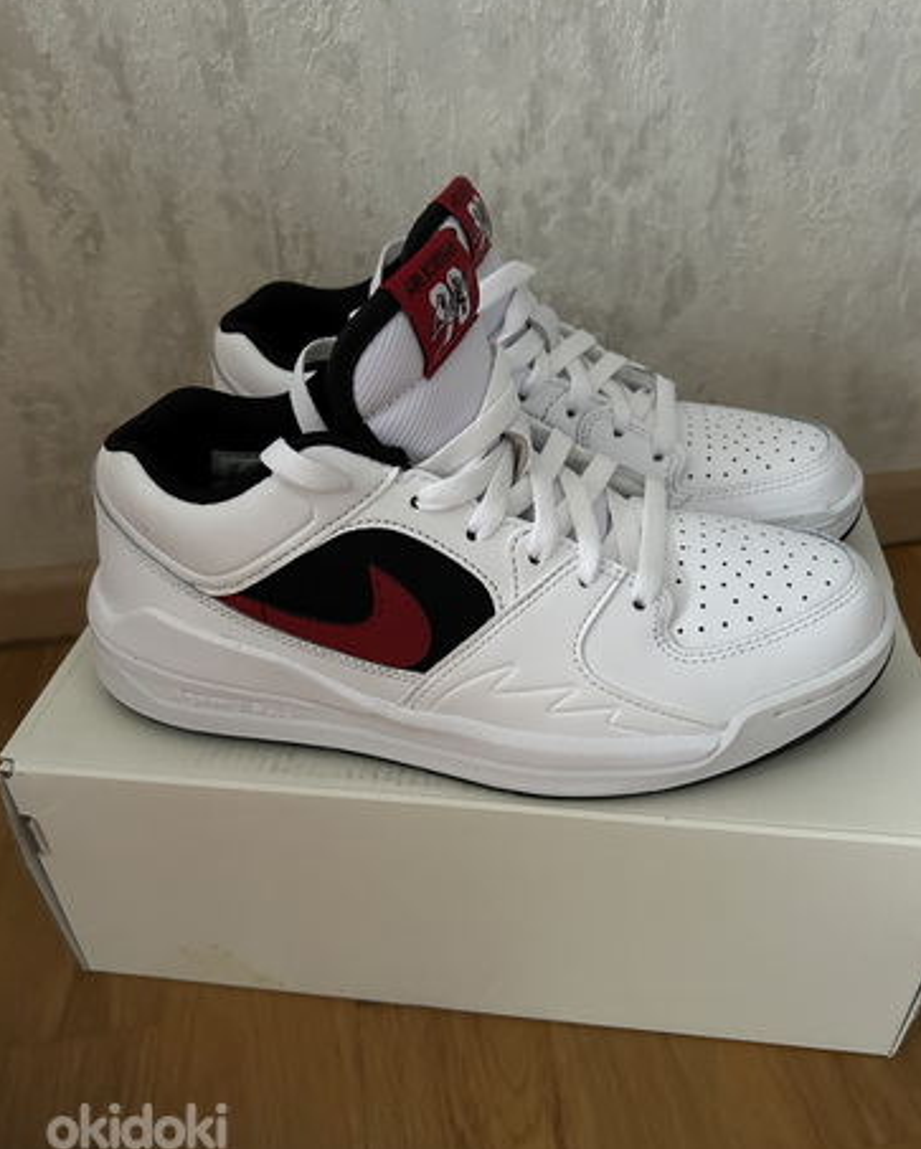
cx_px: 450
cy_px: 581
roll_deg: +3.3
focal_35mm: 28
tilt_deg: -37.0
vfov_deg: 62.2
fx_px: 953
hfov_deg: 51.6
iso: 640
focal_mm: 5.7
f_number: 1.5
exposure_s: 1/40
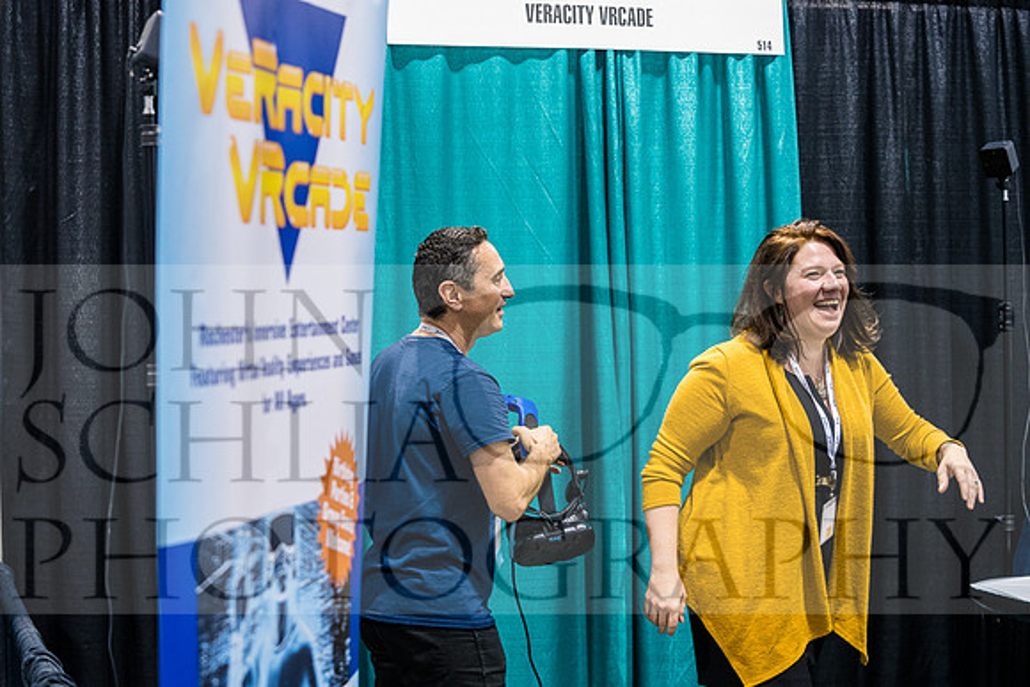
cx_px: 515
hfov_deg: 28.8
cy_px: 344
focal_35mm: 70
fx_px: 2003
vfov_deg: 19.5
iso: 3200
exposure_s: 1/125
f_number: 3.5
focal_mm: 70
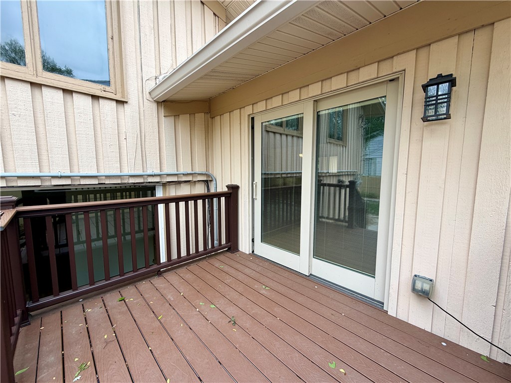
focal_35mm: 14
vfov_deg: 85.7
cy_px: 192
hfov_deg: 102.1
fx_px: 207
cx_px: 256
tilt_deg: -4.7
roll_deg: +0.2
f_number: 2.2
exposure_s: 1/290
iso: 50
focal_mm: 2.22
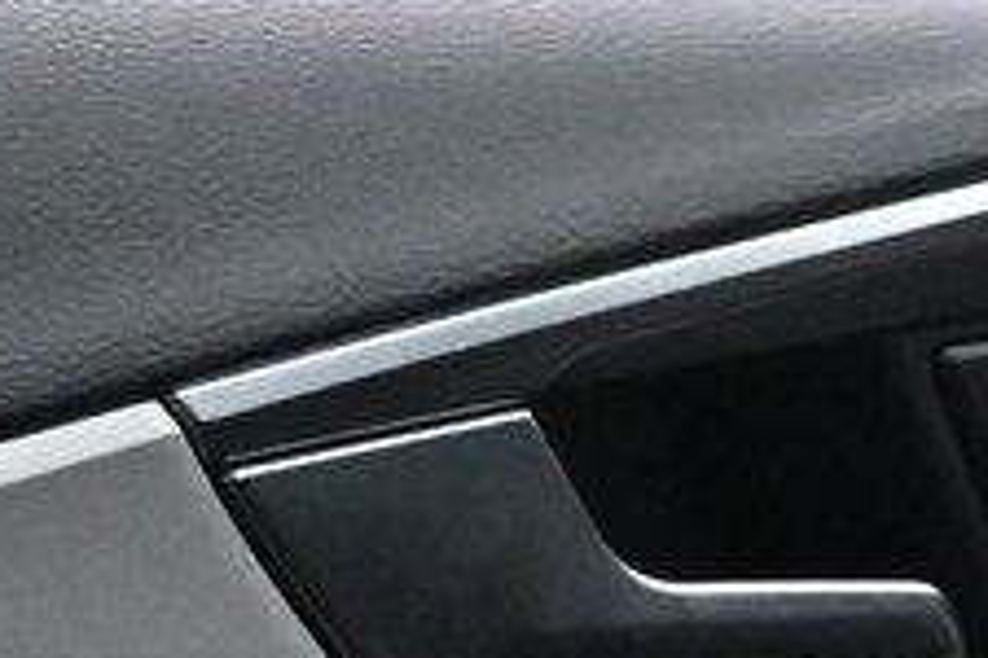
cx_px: 2938
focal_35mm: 227
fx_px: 6218
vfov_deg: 6.1
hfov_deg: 7.9
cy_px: 320
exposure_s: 1/80
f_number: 4
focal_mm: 21
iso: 6400
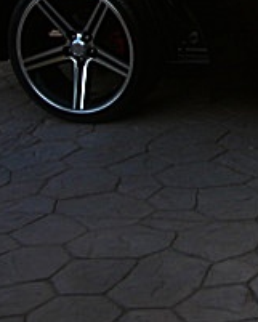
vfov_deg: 16.7
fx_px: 1068
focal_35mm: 112
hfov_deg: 12.7
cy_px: -18
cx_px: 445
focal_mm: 6.3
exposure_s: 1/125
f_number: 2.8
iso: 50
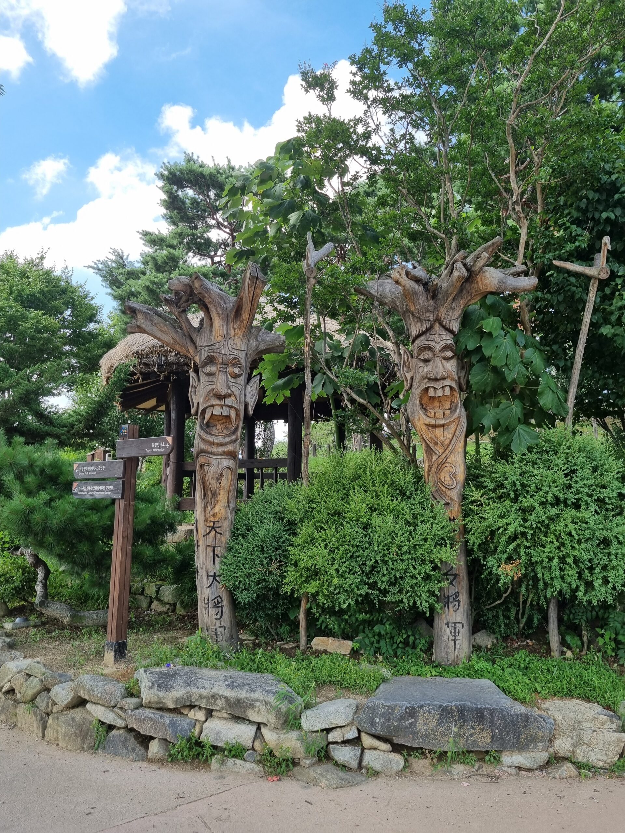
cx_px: 312
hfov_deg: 53.1
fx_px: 626
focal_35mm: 26
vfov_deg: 67.3
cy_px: 416
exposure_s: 1/1040
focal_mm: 5.4
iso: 50
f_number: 1.8
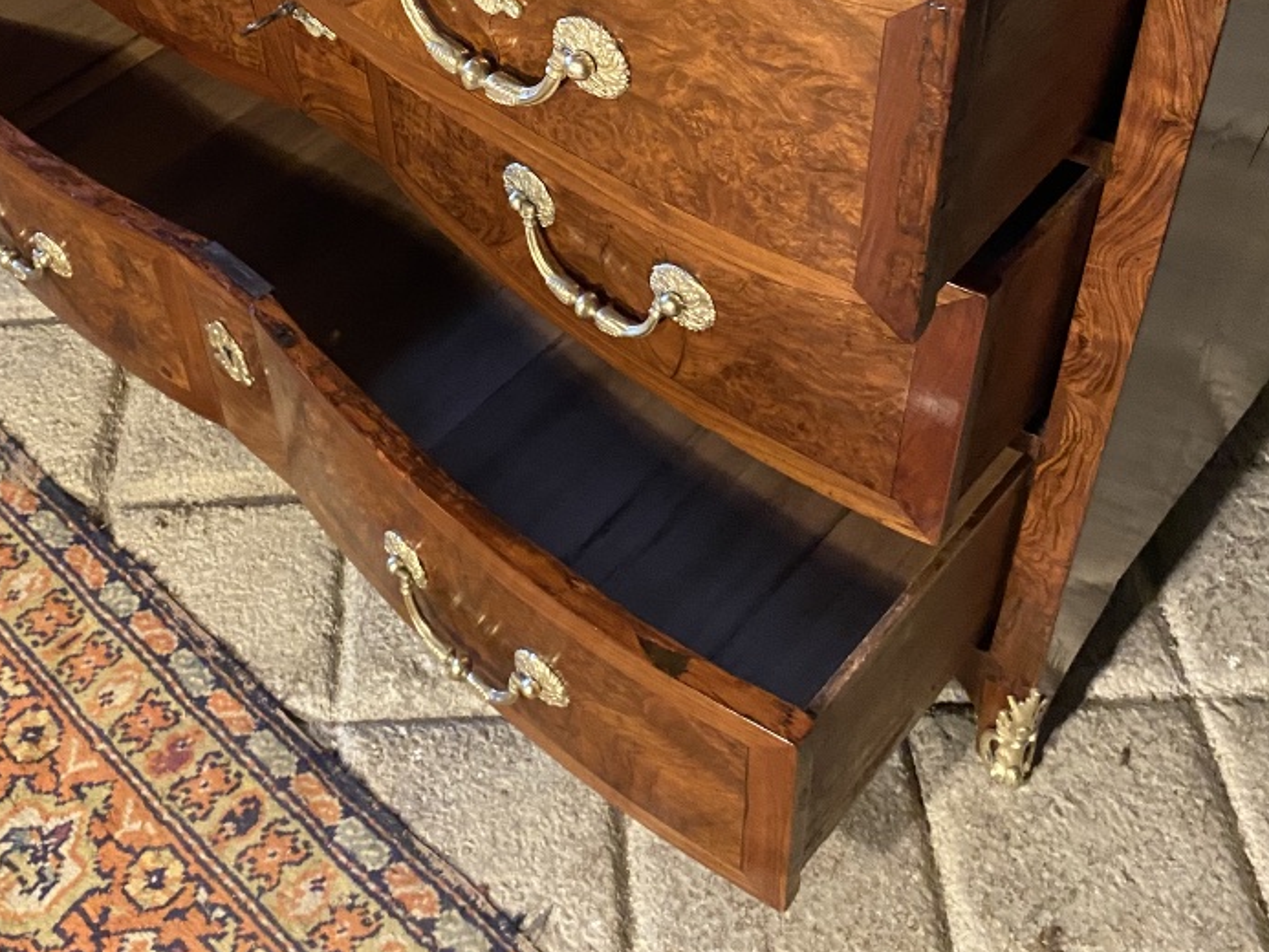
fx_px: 1650
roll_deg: +0.6
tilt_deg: -37.5
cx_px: 573
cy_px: 82
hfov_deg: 42.0
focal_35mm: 45
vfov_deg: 30.7
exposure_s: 1/25
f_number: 1.8
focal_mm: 4.25
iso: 640
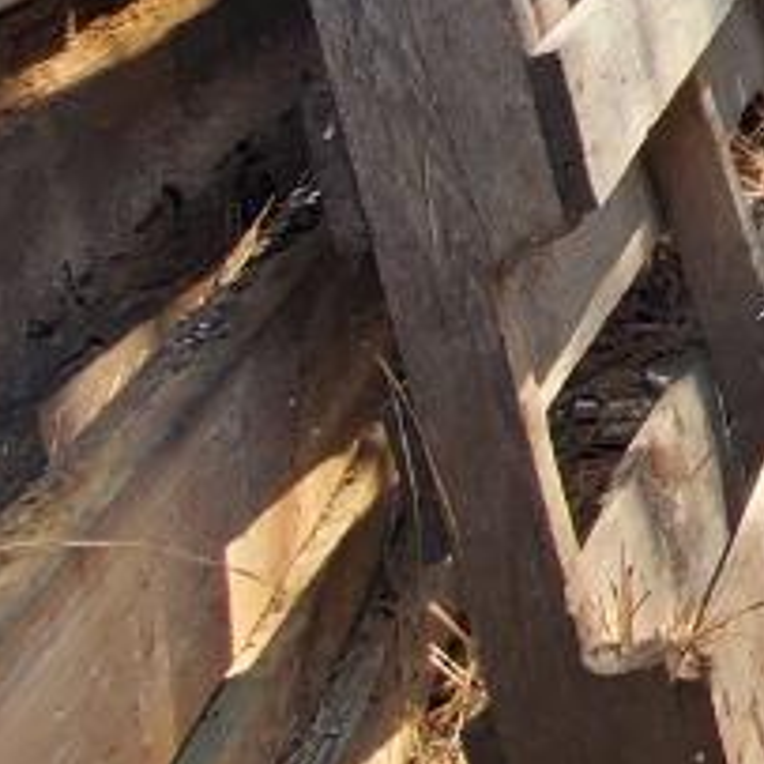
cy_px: -393
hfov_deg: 14.4
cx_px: 1788
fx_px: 2122
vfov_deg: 18.1
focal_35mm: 85
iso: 100
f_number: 2.2
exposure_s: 1/61
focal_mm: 1.8
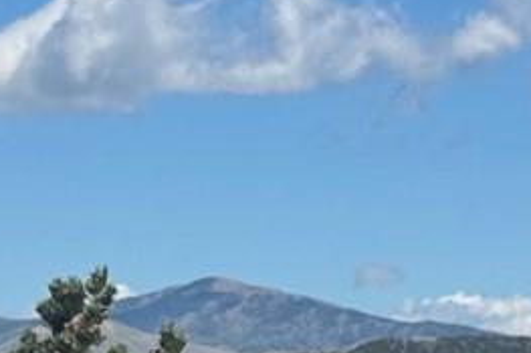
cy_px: 407
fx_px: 4481
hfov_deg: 6.8
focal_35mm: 304
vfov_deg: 4.5
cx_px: 258
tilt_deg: -0.9
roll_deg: -0.6
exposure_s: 1/6410
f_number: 1.78
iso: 64
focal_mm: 6.76
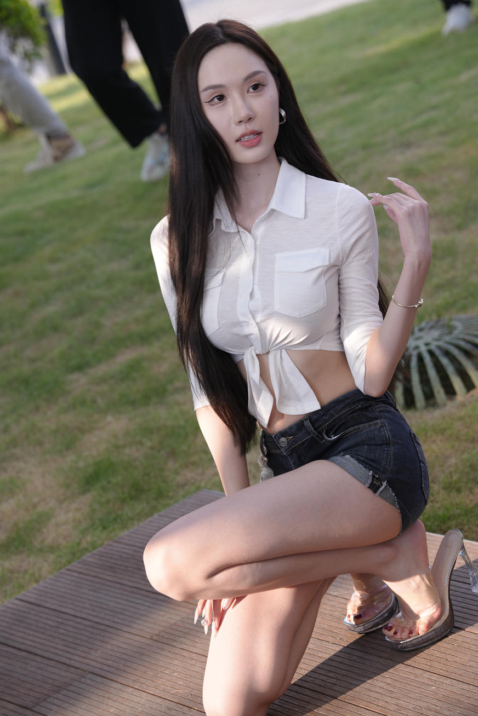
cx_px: 240
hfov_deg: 12.9
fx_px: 2111
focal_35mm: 106
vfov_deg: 19.3
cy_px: 358
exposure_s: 1/121
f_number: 5
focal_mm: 105
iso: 100
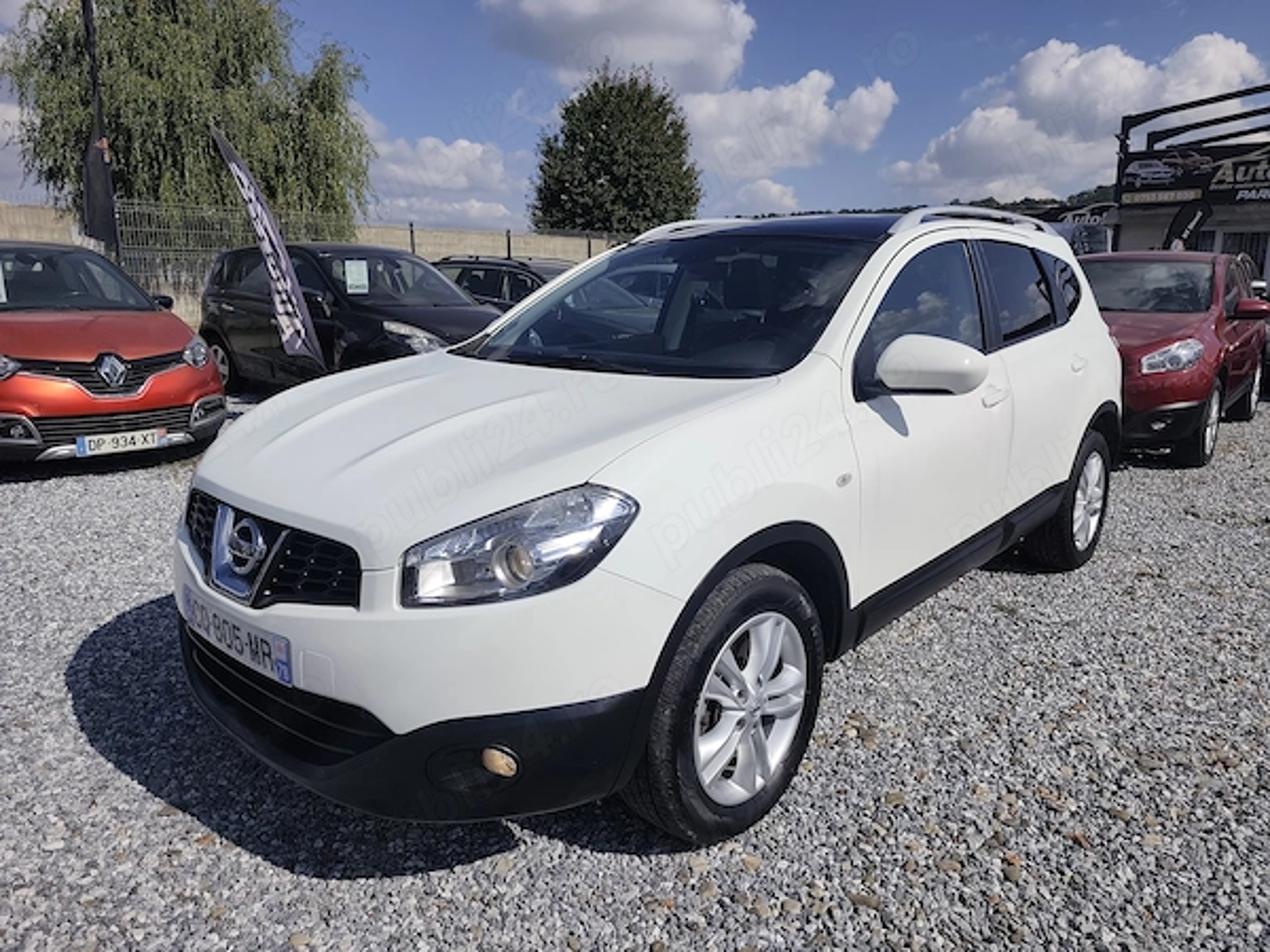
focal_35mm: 23
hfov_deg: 73.9
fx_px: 844
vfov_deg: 58.9
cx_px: 635
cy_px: 476
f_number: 1.65
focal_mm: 6.19
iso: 50
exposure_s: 1/2605
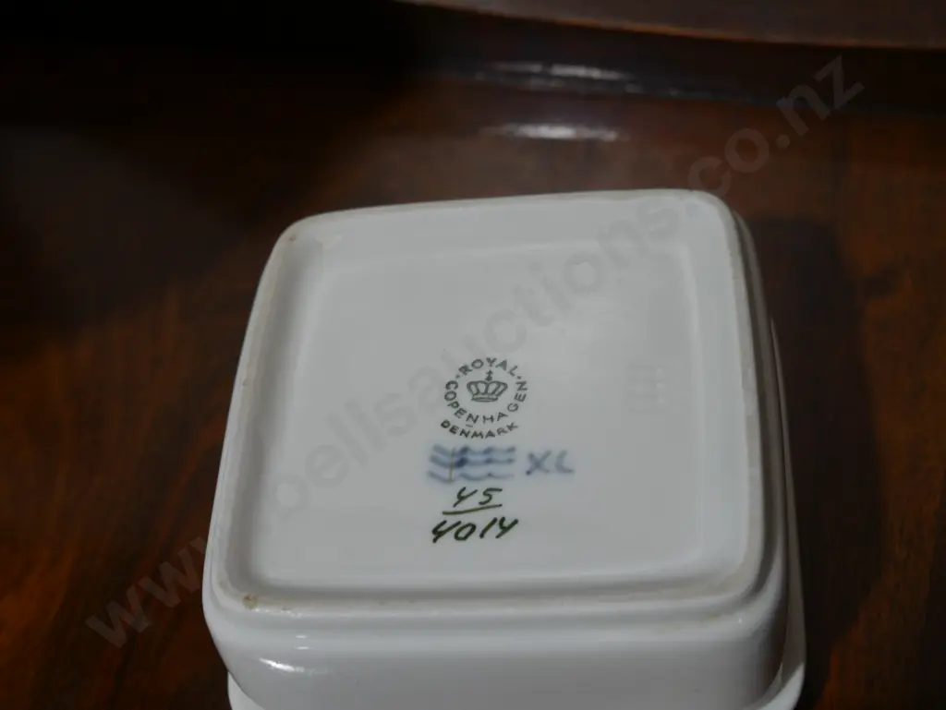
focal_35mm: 50
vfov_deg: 29.1
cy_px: 355
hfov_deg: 38.2
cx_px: 473
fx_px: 1367
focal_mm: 25
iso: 320
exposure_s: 1/60
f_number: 5.3
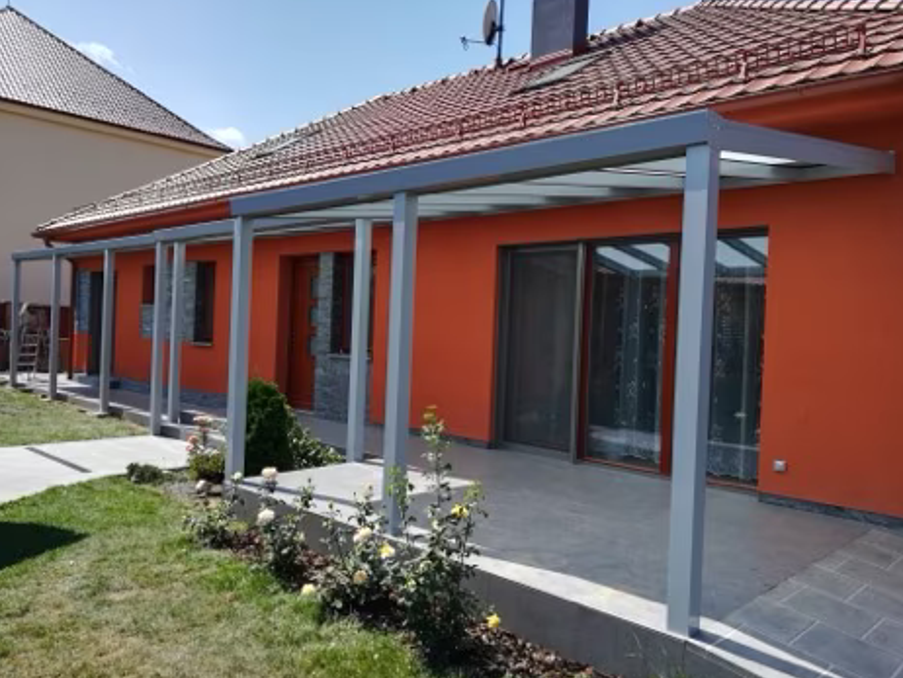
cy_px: 338
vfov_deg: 51.4
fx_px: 705
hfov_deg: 65.3
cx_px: 467
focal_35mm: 27
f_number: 2.2
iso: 50
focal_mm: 3.83
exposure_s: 1/659
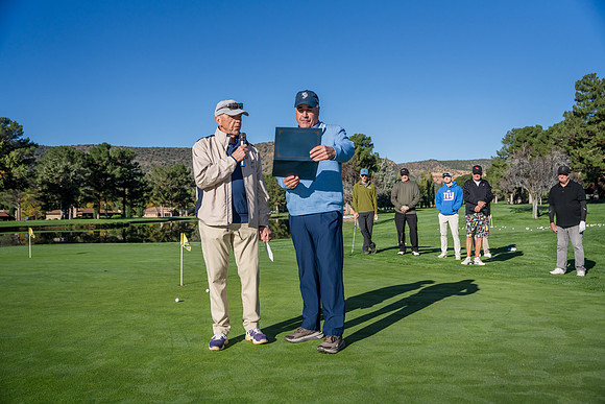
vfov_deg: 40.2
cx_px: 302
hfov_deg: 57.5
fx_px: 551
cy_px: 202
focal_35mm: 33
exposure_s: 1/8000
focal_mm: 32.8
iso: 400
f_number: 3.5
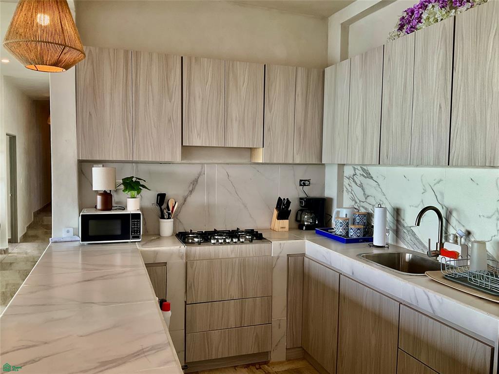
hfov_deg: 61.7
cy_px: 187
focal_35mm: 29
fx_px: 418
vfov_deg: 48.2
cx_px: 250
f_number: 1.8
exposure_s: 1/122
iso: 40
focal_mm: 3
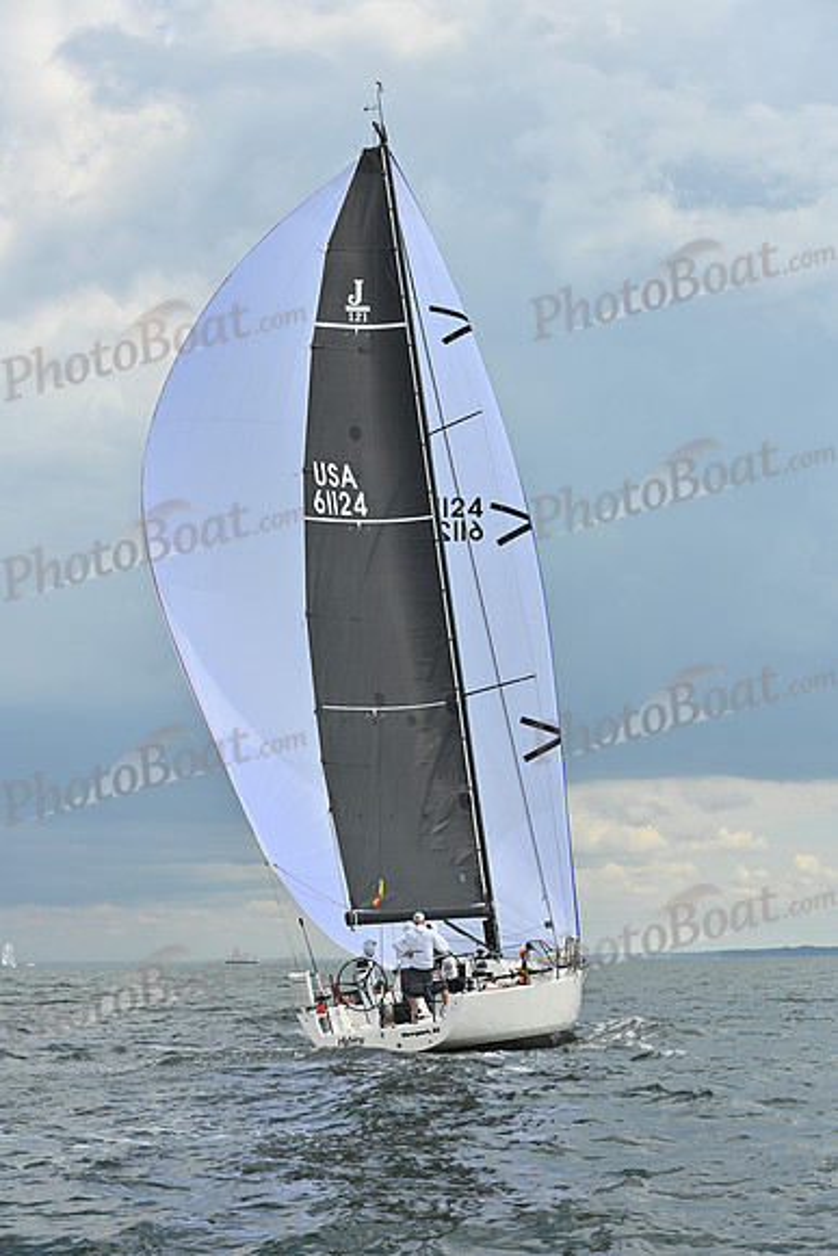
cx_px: 419
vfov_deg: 28.8
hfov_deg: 19.5
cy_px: 628
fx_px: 2443
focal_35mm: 70
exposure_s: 1/1600
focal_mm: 70
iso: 320
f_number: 7.1
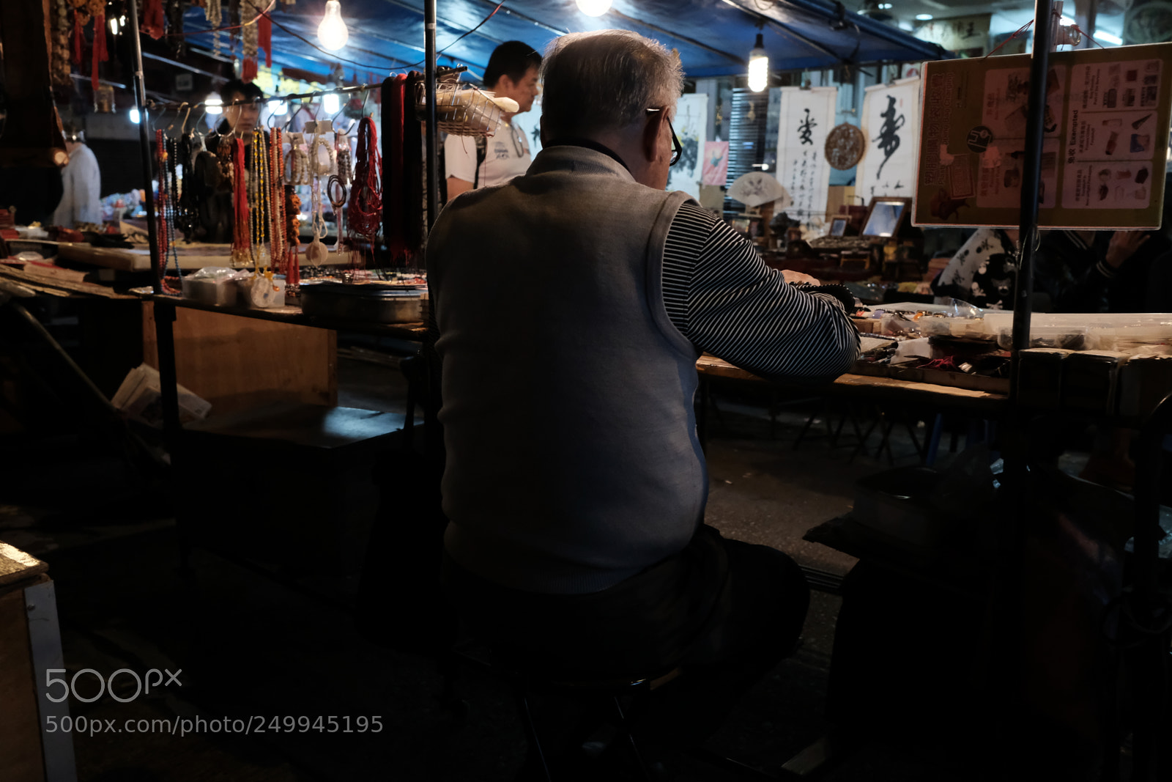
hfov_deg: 54.4
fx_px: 1139
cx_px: 586
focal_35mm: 35
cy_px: 391
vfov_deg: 37.9
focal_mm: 23
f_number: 4
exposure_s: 1/500
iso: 4000
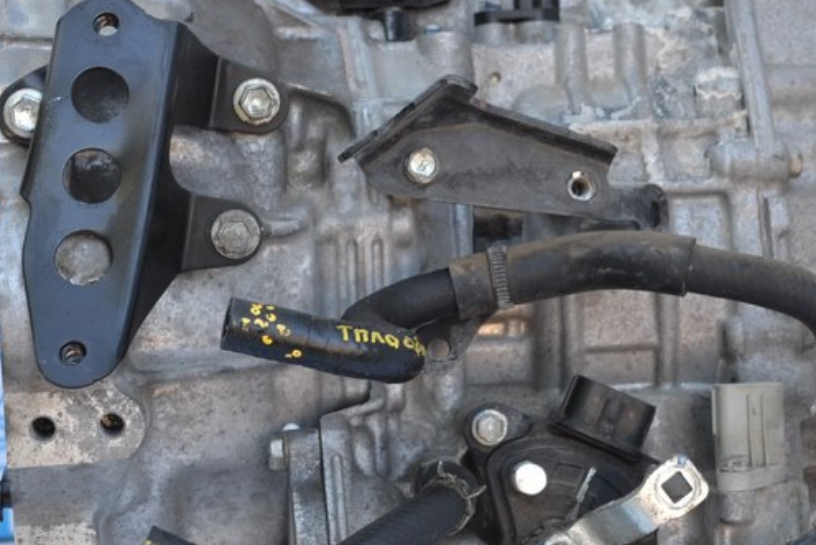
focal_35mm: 99
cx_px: 494
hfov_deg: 20.6
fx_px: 2245
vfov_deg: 13.8
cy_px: 312
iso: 400
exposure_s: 1/100
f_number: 5
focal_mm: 32
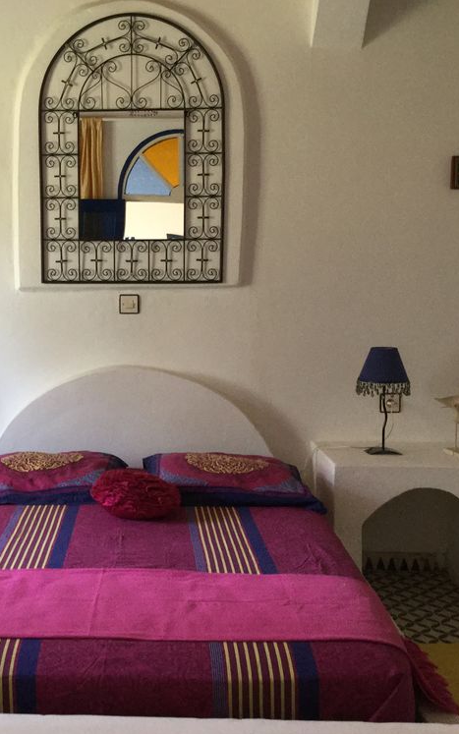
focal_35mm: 44
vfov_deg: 45.3
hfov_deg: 28.9
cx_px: 128
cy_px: 367
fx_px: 880
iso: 125
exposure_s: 1/30
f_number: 2.4
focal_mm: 3.3
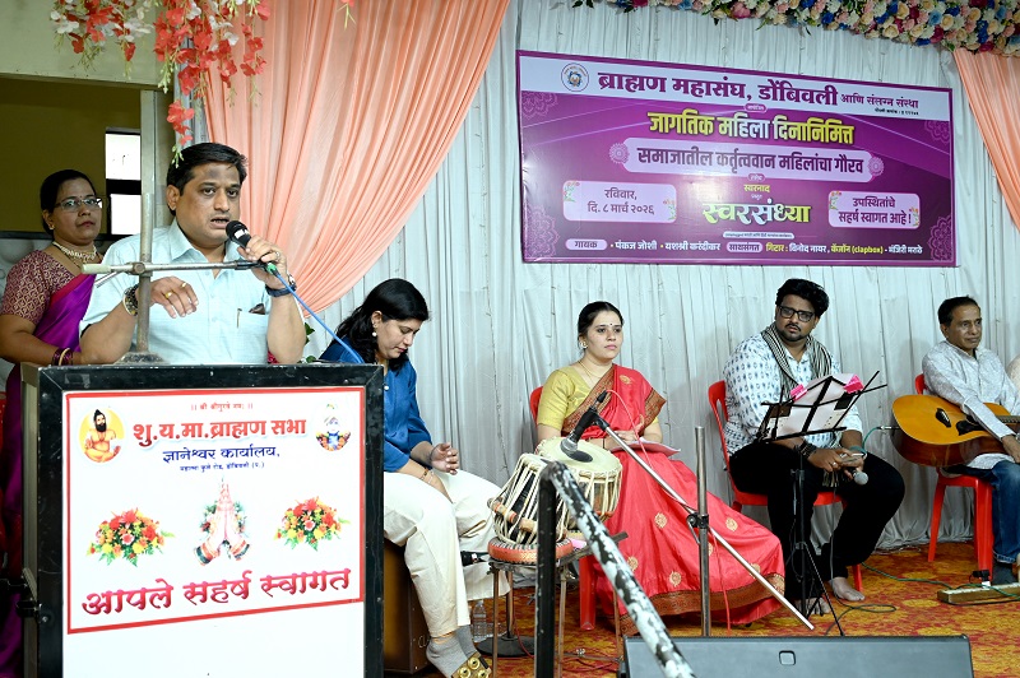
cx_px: 510
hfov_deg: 49.6
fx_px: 1104
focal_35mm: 39
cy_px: 339
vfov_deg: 34.2
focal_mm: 39
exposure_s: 1/160
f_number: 5
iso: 1600
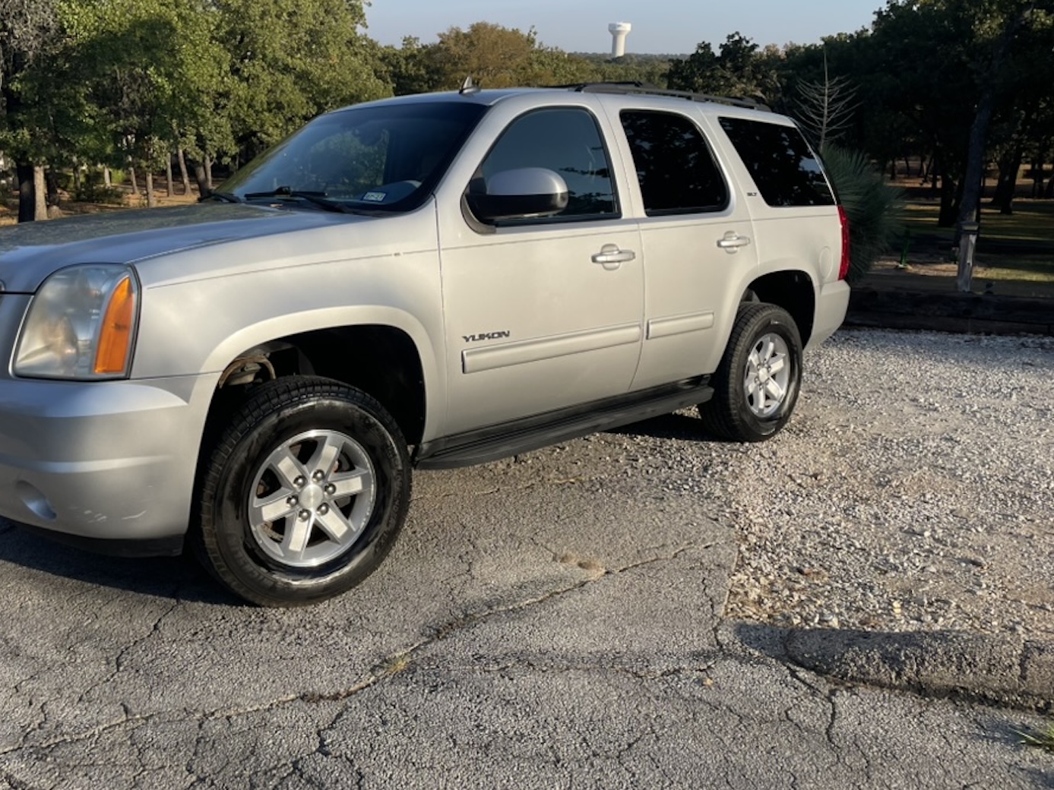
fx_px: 913
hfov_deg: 59.8
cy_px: 354
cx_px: 464
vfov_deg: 46.7
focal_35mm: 30
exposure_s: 1/3610
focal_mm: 4.2
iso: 32
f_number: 1.6
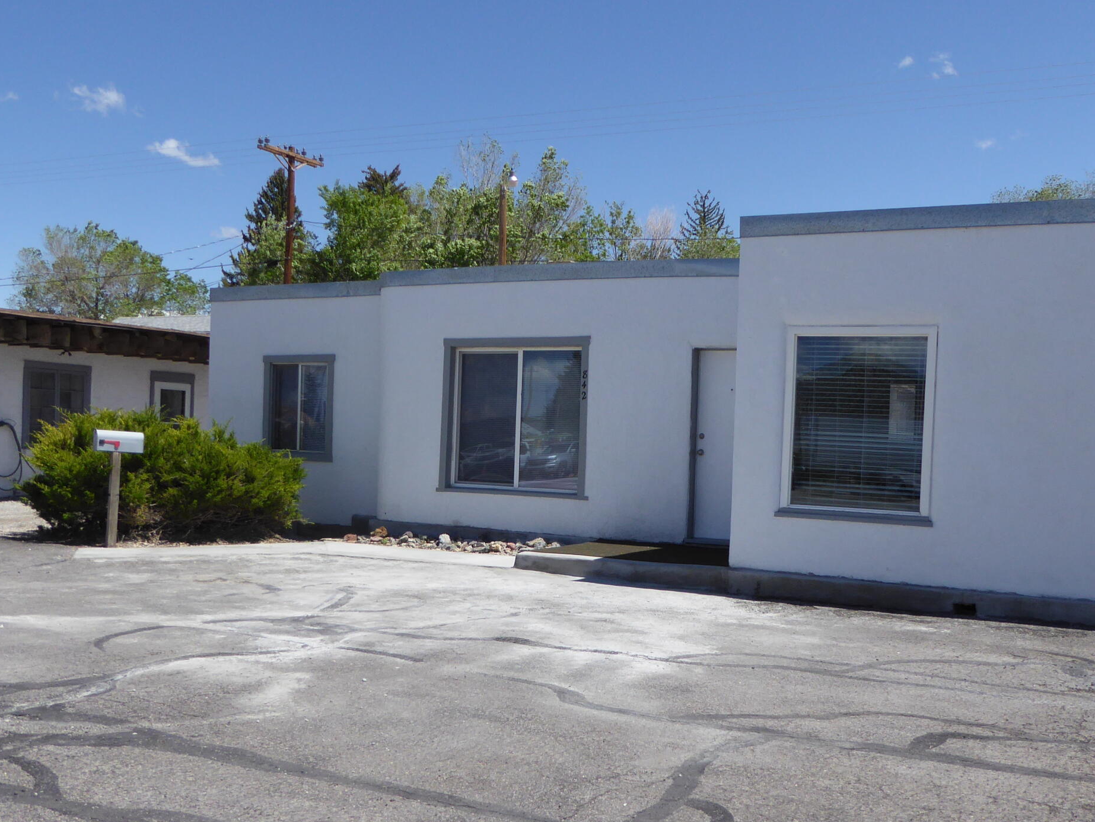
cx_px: 580
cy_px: 492
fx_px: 1234
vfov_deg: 36.7
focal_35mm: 39
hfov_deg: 47.8
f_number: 3.3
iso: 100
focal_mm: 4.3
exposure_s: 1/1300
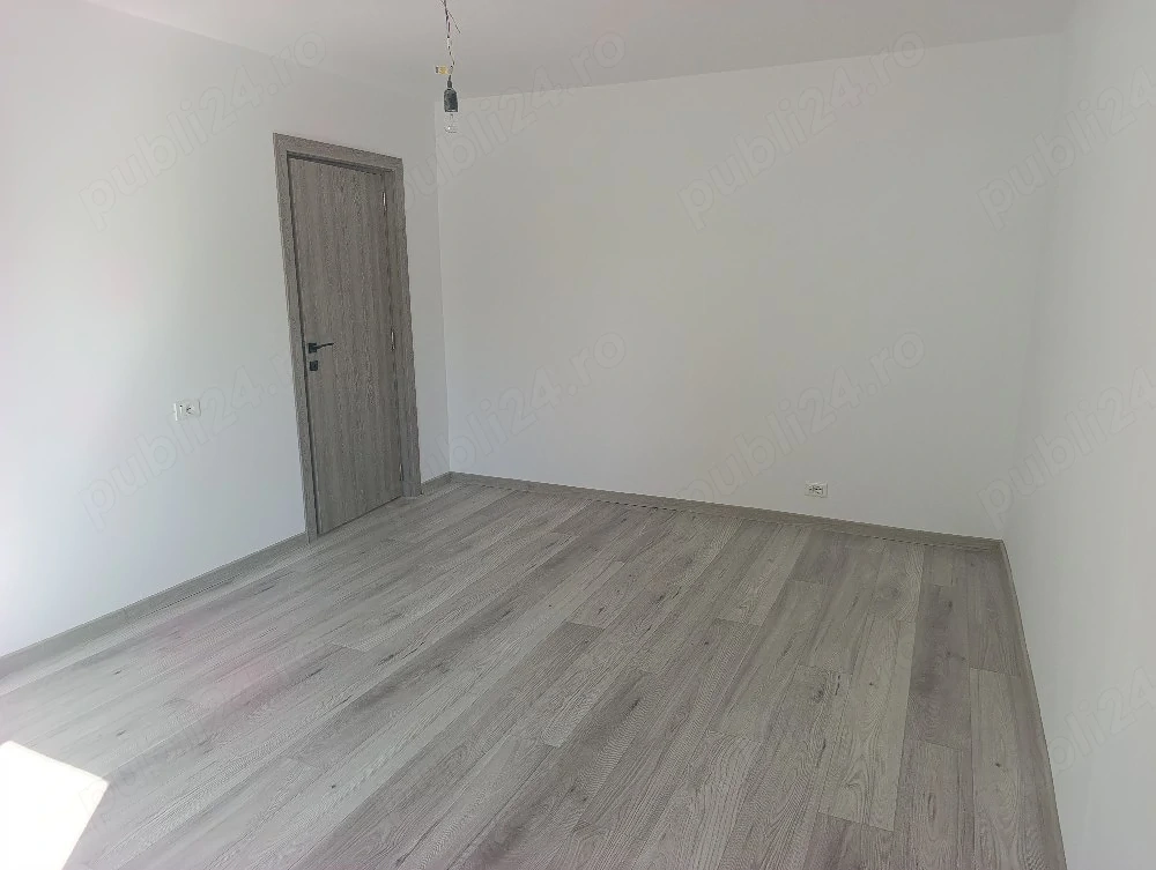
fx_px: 769
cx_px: 578
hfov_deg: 73.8
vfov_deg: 59.0
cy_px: 435
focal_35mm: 23
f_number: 1.6
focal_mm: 6.14
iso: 125
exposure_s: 1/101
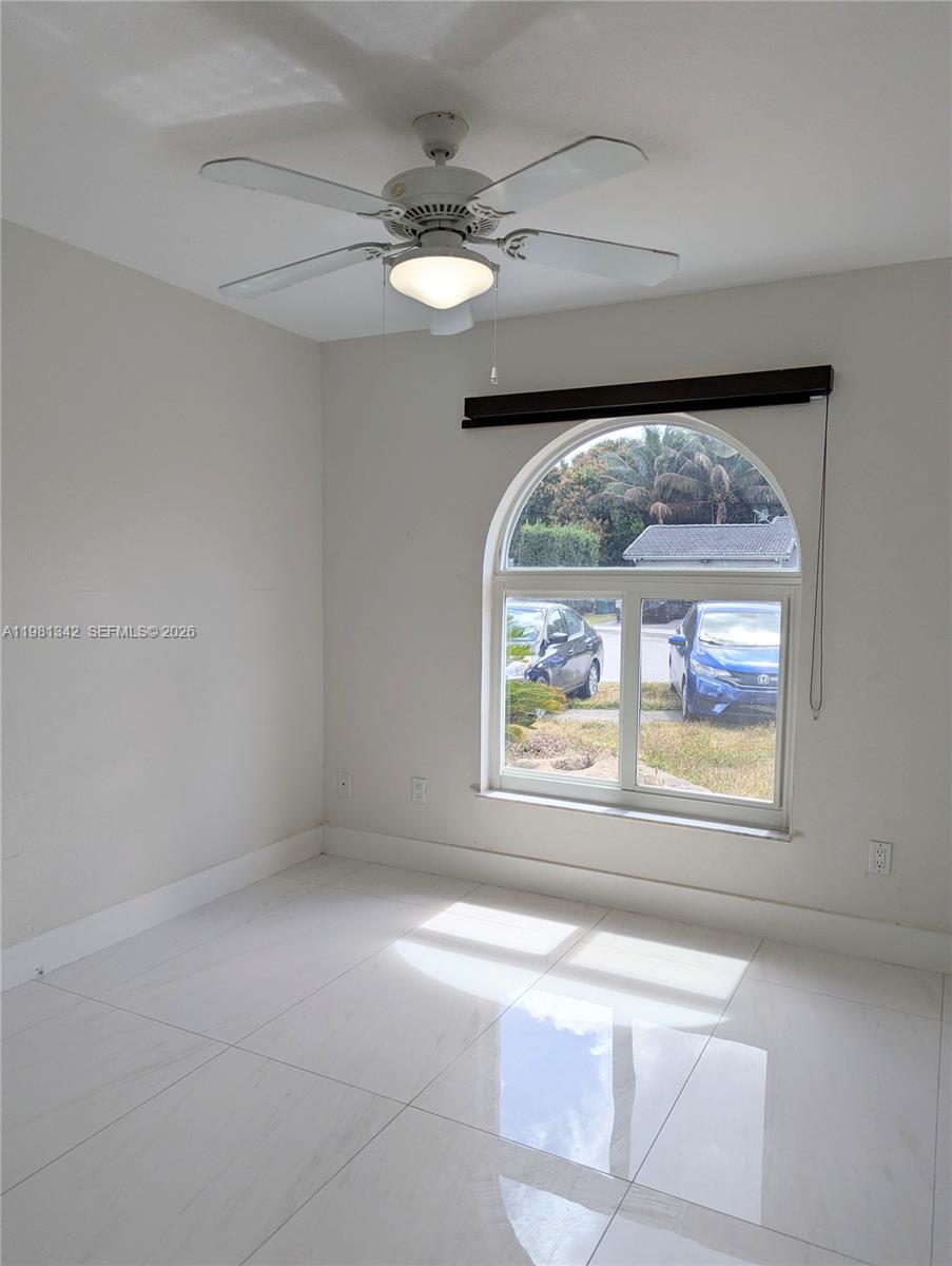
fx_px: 878
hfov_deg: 56.9
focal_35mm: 24
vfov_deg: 71.5
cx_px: 476
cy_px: 633
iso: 47
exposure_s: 1/622
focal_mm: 6.81
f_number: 1.85
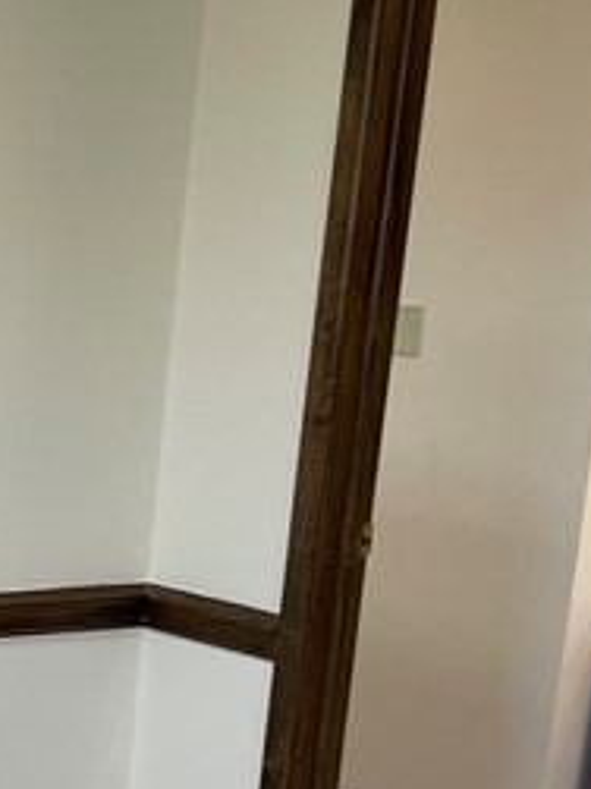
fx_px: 2415
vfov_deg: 18.2
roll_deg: -0.4
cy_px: 748
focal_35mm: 106
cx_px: -519
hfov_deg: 12.6
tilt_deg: -13.9
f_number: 1.6
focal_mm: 4.2
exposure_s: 1/60
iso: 80
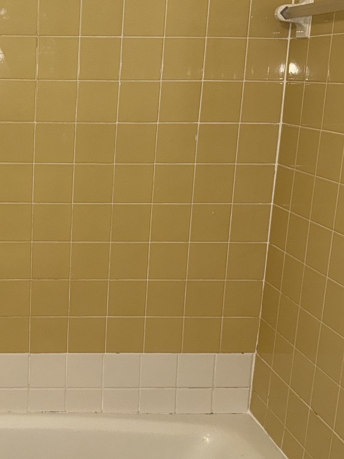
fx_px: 663
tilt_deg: -10.8
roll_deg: -0.9
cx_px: 7
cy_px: 205
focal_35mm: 50
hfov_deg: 27.6
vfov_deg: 38.2
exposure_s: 1/120
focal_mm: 6.76
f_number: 1.78
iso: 100
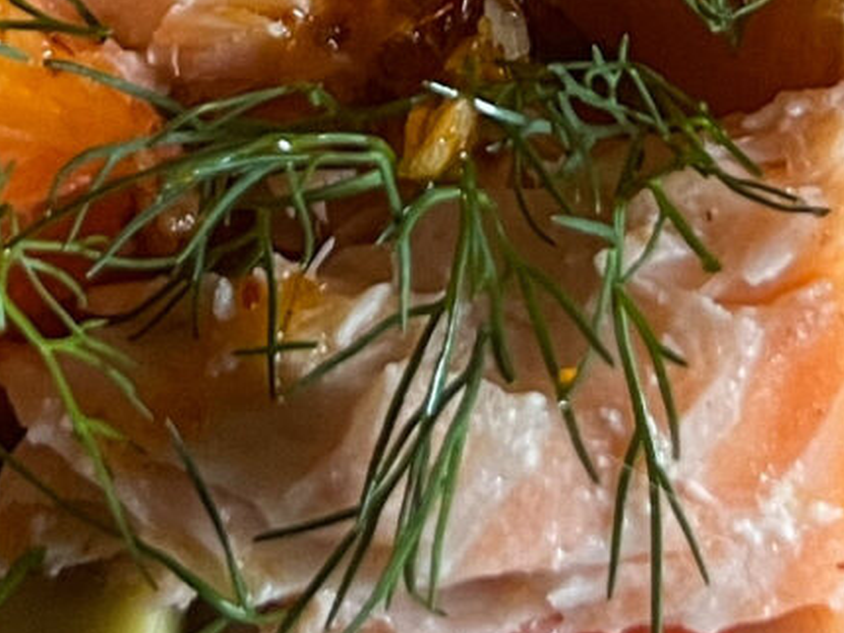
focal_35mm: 155
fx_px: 3780
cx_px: 419
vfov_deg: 8.9
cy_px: -692
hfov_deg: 12.7
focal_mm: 5.7
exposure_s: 1/60
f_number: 1.5
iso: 200
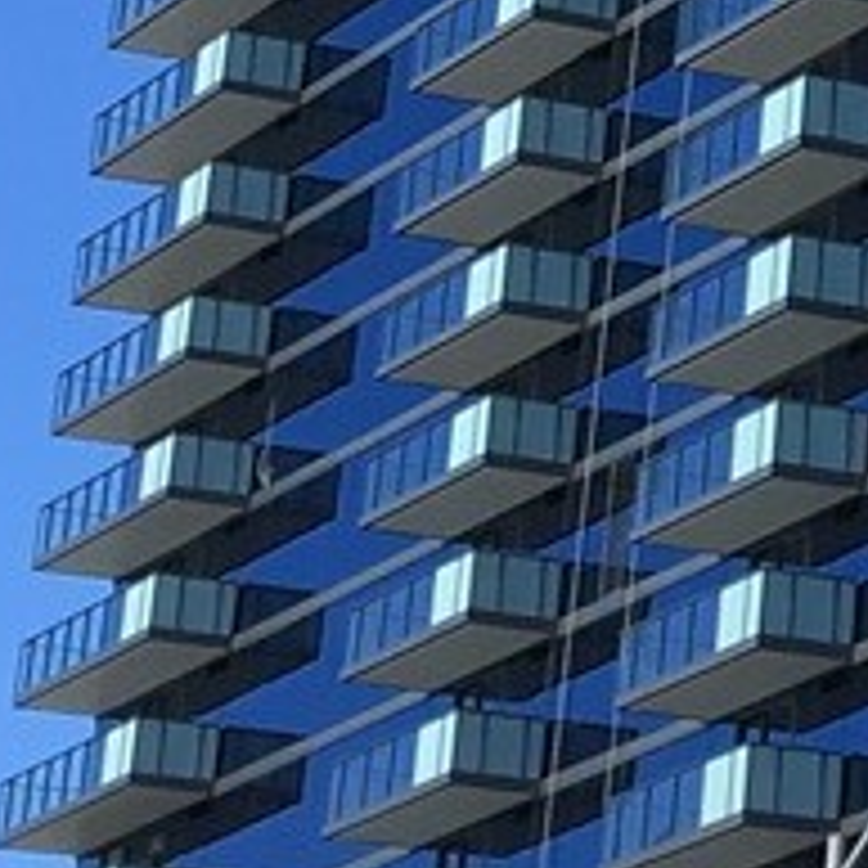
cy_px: -1030
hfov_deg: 7.7
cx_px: 2060
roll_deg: +1.3
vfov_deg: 7.8
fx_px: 6014
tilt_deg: +29.4
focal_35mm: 212
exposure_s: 1/962
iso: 25
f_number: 2.2
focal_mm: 4.15
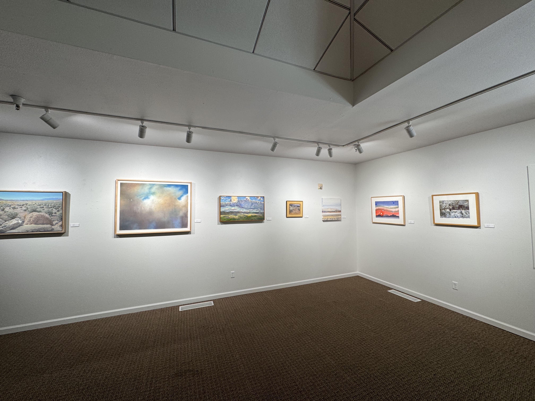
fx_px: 216
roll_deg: +0.9
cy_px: 200
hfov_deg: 102.1
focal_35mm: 14
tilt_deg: +1.9
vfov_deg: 85.7
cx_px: 268
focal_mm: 2.22
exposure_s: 1/120
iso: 64
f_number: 2.2
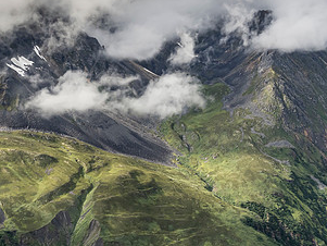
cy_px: 137
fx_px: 510
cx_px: 131
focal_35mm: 54
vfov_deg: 27.0
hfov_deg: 35.4
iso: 400
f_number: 5
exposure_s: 1/1000
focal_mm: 14
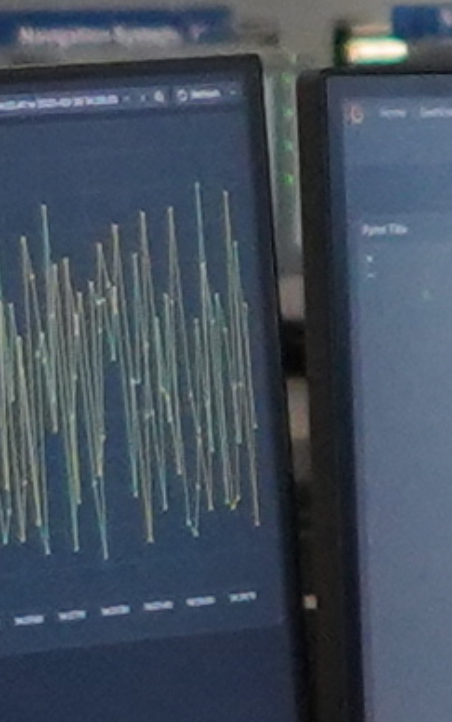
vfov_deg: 4.8
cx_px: 977
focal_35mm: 434
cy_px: -52
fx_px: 8541
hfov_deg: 3.0
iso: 2000
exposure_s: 1/640
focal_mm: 28
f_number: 2
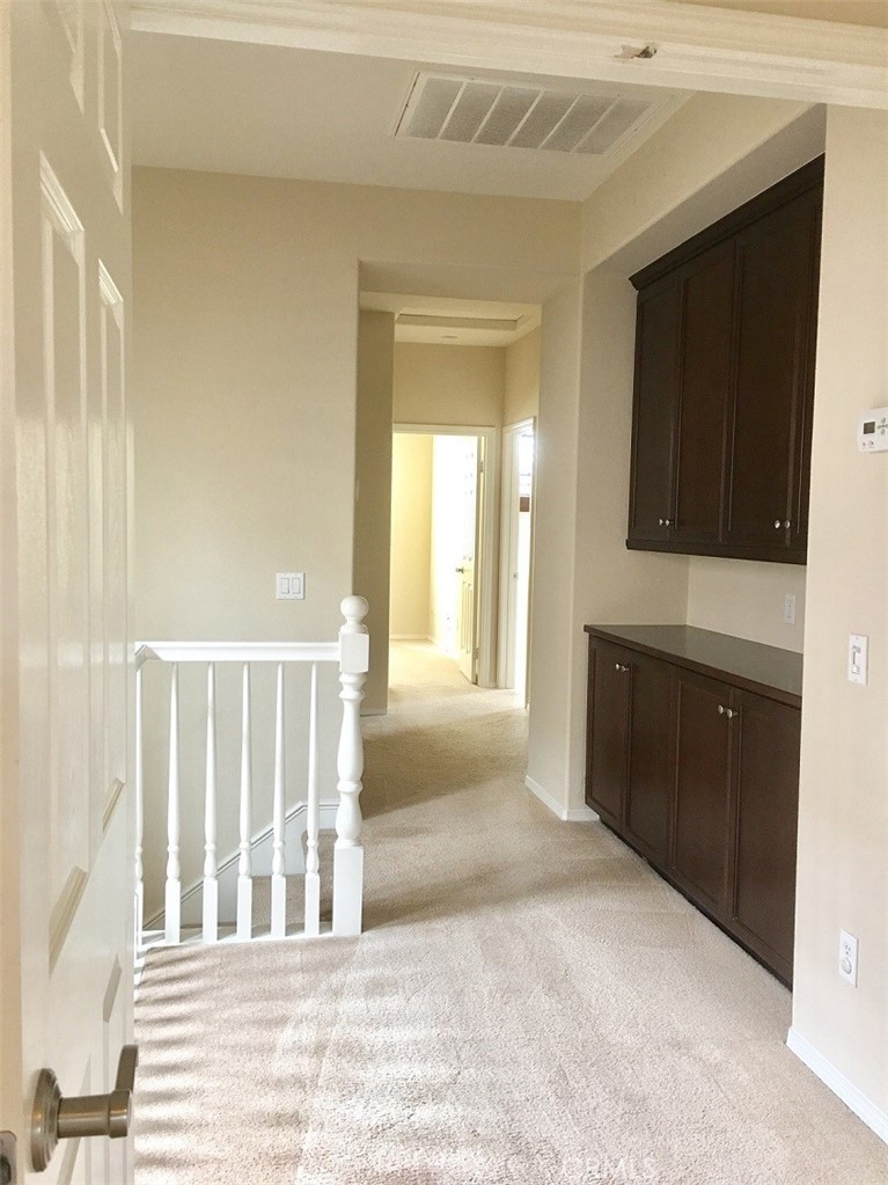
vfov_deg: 61.7
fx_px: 992
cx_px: 444
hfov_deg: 48.2
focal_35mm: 29
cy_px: 592
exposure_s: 1/15
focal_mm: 4.15
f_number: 2.2
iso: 50
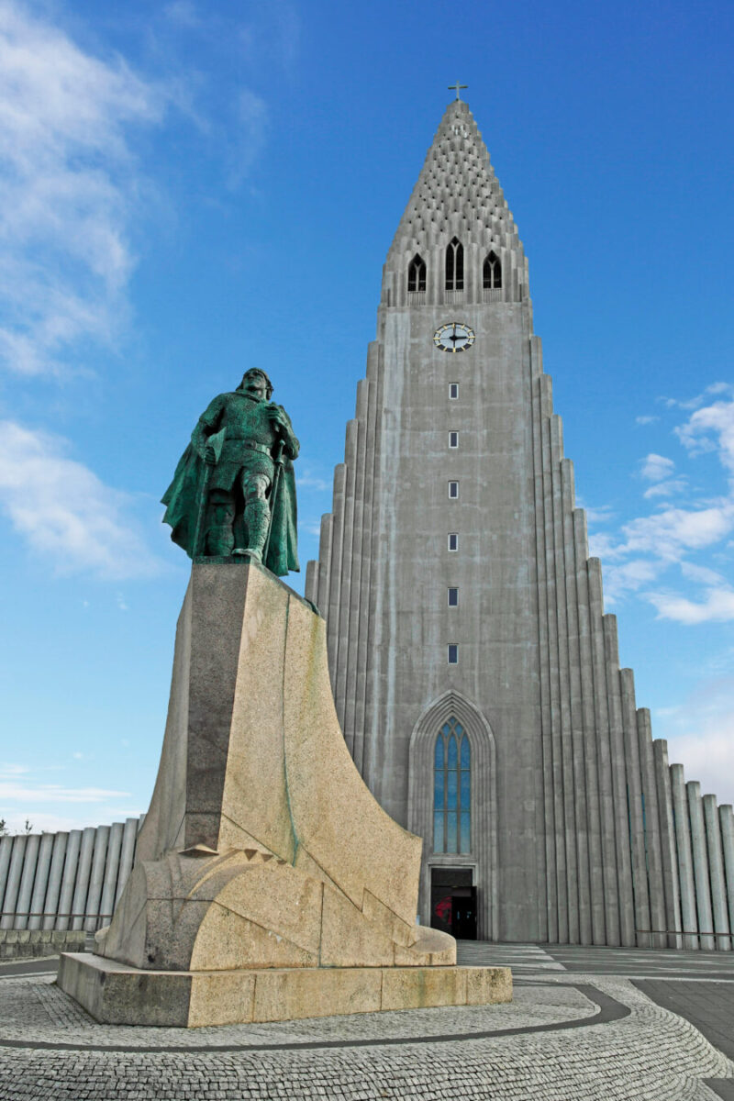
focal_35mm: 30
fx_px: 917
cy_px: 550
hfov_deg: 43.6
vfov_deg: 61.9
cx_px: 367
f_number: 6.3
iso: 100
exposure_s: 1/250
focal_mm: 20
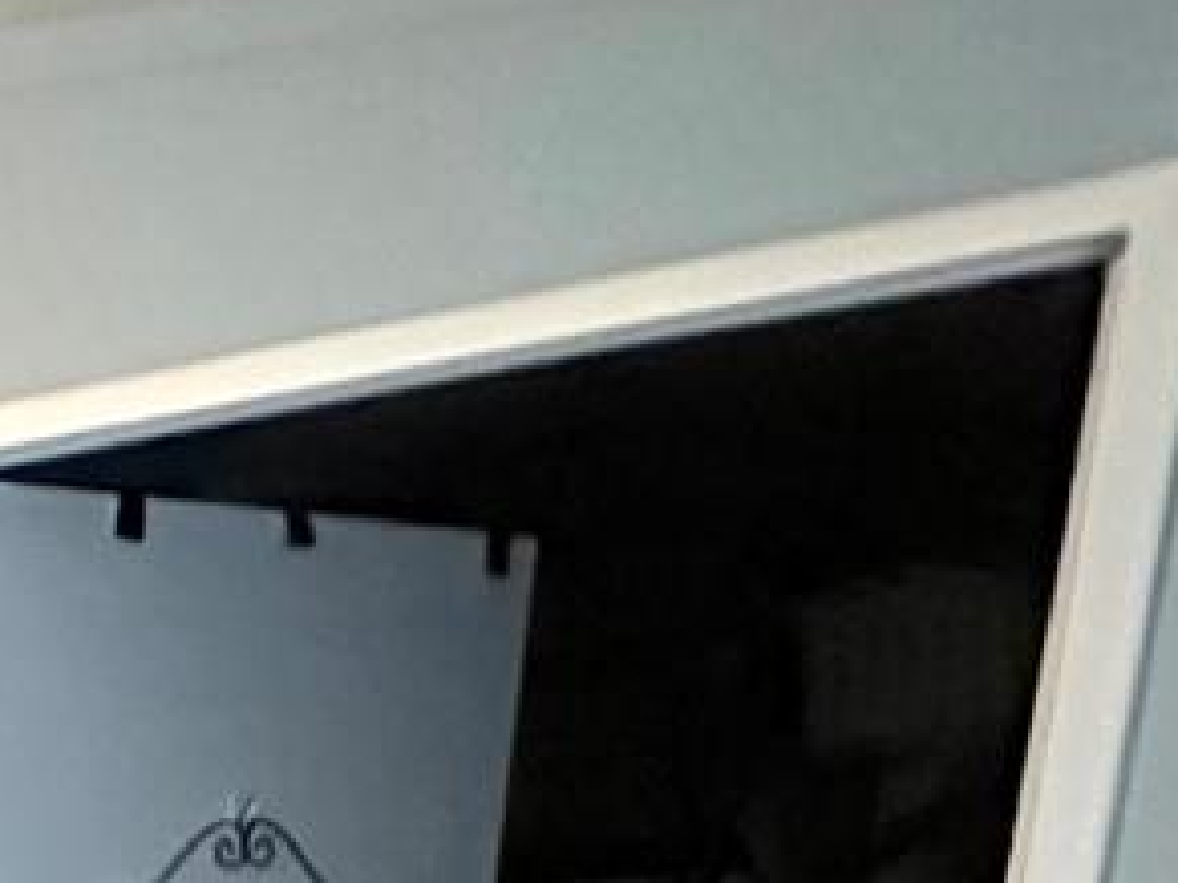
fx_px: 2619
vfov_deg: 15.7
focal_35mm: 77
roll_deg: +1.1
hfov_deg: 14.4
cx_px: -1757
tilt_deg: -9.5
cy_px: 1697
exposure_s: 1/60
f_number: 2.2
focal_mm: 2.22
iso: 800
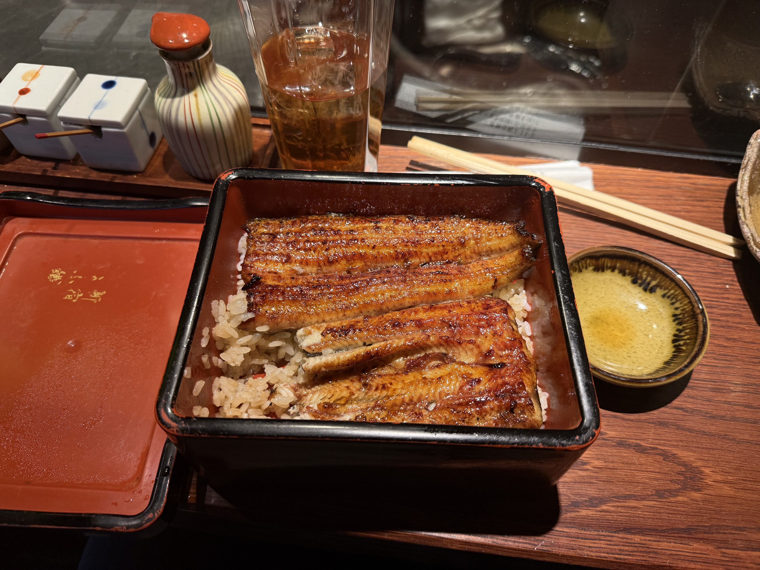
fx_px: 527
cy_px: 285
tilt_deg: -55.7
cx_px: 380
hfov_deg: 71.6
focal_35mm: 24
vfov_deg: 56.8
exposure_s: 1/50
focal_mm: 6.76
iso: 200
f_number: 1.78
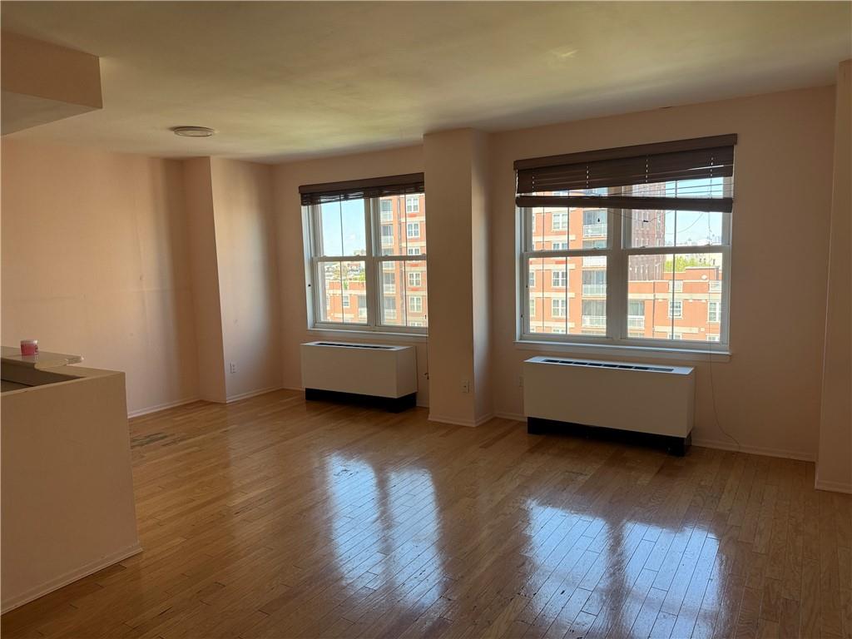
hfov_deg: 71.6
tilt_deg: -2.0
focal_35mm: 24
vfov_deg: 56.8
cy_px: 320
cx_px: 426
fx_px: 591
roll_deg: +1.0
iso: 64
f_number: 1.78
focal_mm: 6.76
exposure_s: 1/195
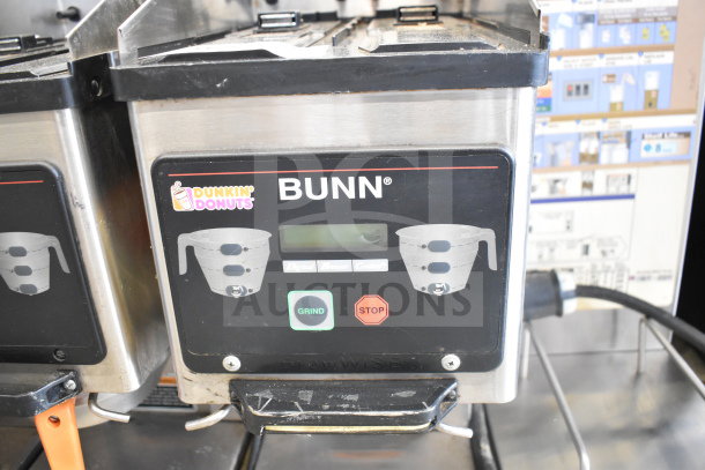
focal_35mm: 32
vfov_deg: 41.7
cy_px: 235
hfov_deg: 59.5
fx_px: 617
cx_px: 352
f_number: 3.8
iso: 3600
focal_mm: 21
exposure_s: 1/30
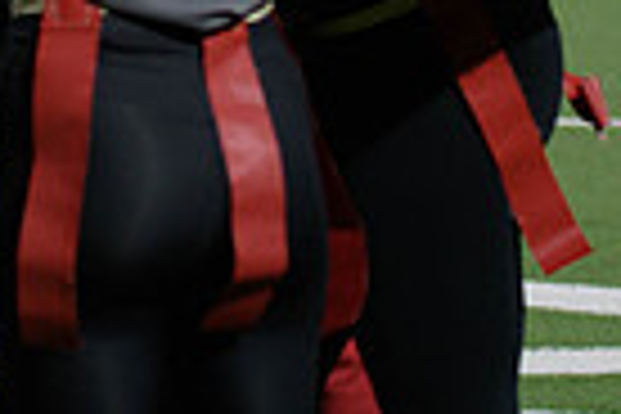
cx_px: -302
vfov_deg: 4.3
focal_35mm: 316
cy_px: -358
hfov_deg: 6.4
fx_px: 5451
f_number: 2.8
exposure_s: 1/200
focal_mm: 75
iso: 720
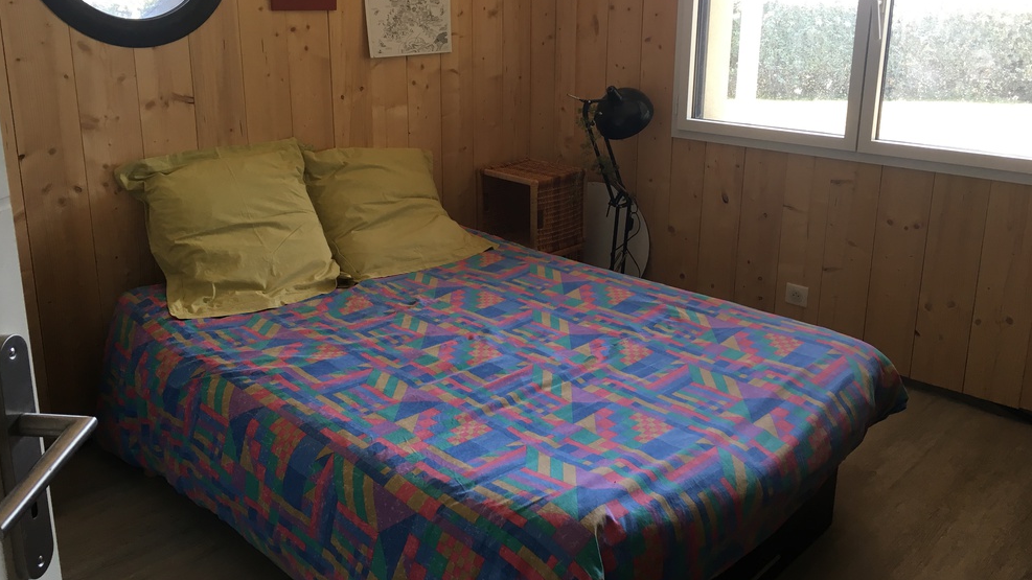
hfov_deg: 61.0
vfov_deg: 36.4
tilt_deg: -13.6
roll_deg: +1.0
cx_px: 518
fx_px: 876
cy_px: 211
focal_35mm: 32
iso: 25
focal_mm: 4.15
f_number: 2.2
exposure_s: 1/33
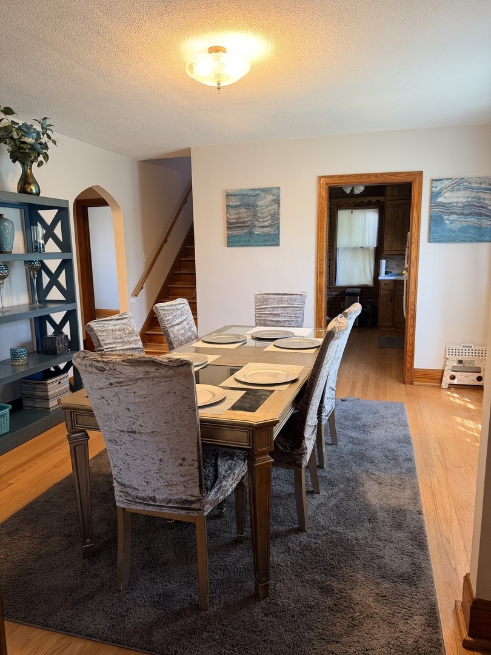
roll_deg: +0.6
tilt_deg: -9.5
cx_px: 246
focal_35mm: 24
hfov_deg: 56.8
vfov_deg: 71.6
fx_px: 454
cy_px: 328
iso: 160
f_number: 1.78
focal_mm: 6.76
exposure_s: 1/60
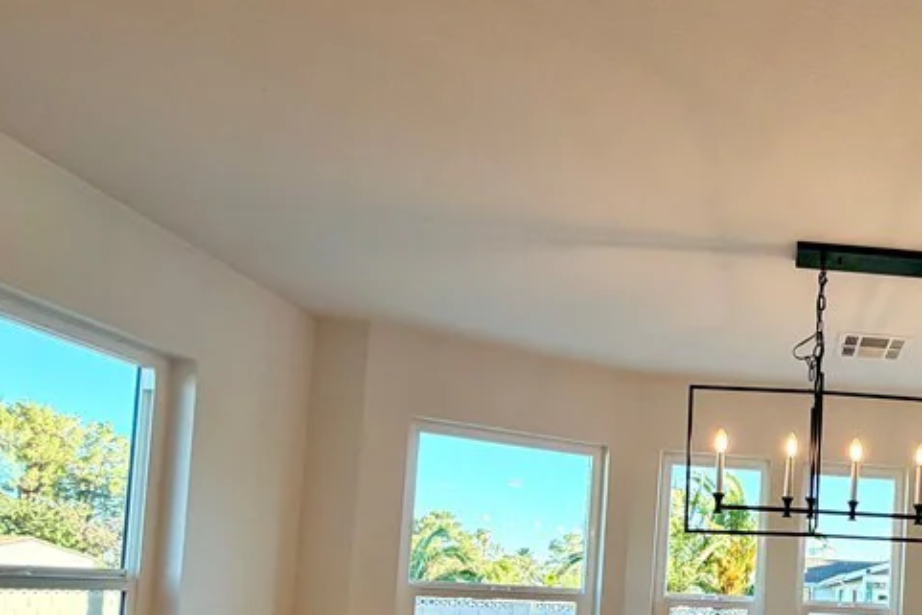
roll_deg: -1.9
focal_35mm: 31
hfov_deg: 52.6
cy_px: 563
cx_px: 838
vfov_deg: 39.1
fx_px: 794
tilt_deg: +2.6
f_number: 2.2
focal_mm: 2.22
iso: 80
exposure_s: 1/120
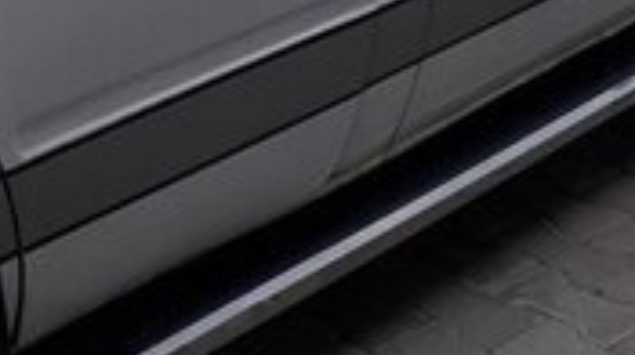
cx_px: -243
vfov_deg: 10.4
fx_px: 1867
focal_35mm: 111
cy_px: -223
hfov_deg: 17.8
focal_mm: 3.6
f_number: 1.9
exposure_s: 1/1189
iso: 40
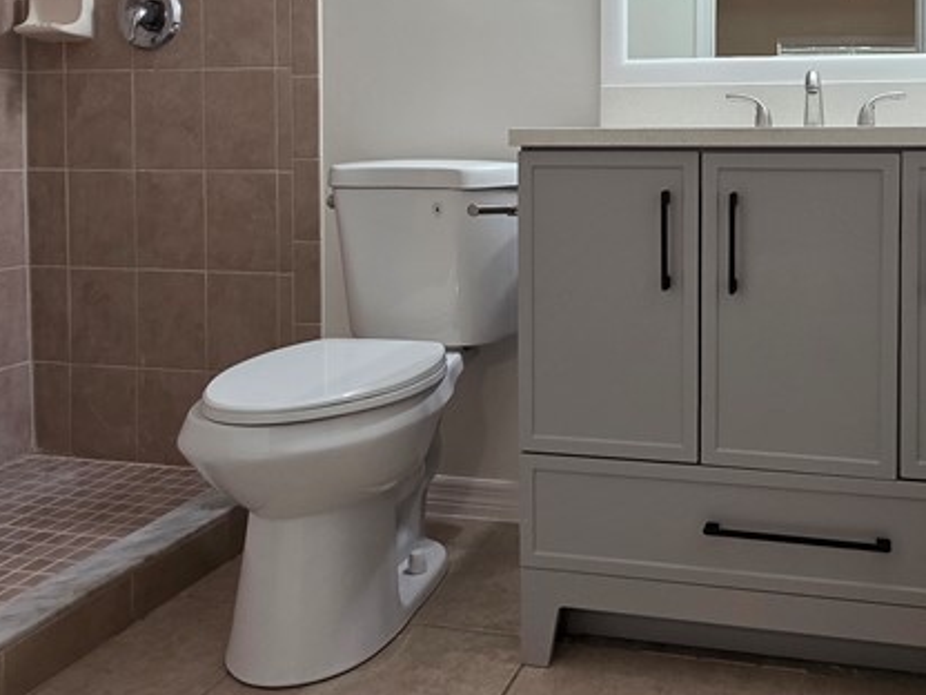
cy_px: 163
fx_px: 856
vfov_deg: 42.6
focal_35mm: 32
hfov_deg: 54.9
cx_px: 661
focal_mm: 2.2
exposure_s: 1/120
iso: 125
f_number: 1.9
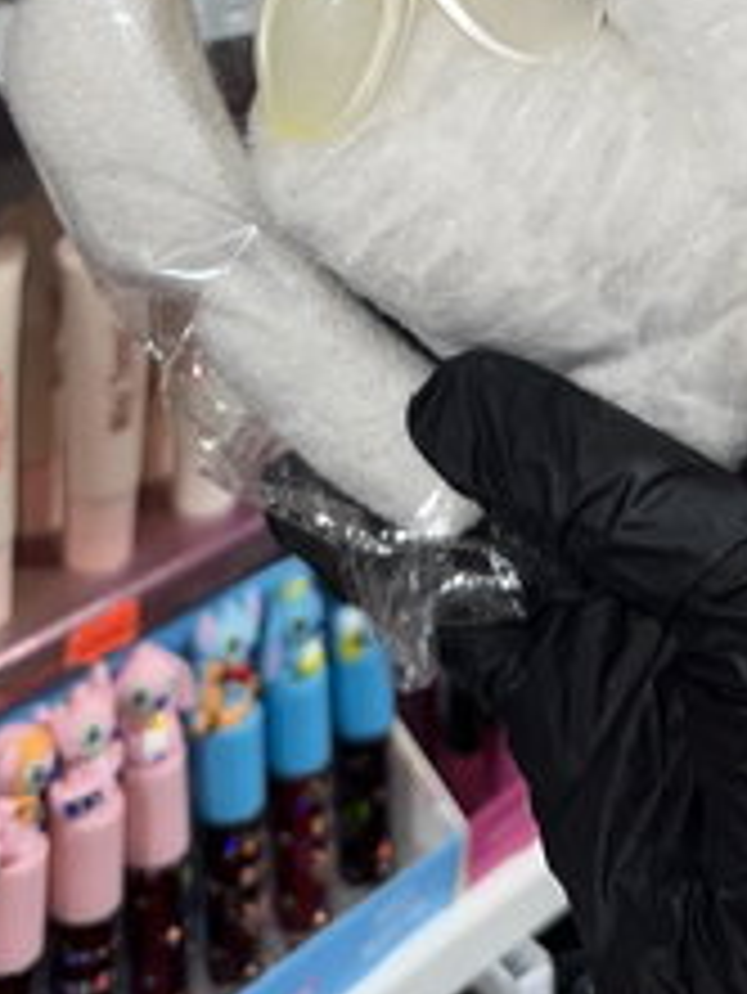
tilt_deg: -7.1
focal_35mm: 58
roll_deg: -2.2
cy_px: -128
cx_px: 549
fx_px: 1667
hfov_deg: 25.0
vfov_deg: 29.6
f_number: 1.78
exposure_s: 1/55
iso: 50
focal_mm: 6.86
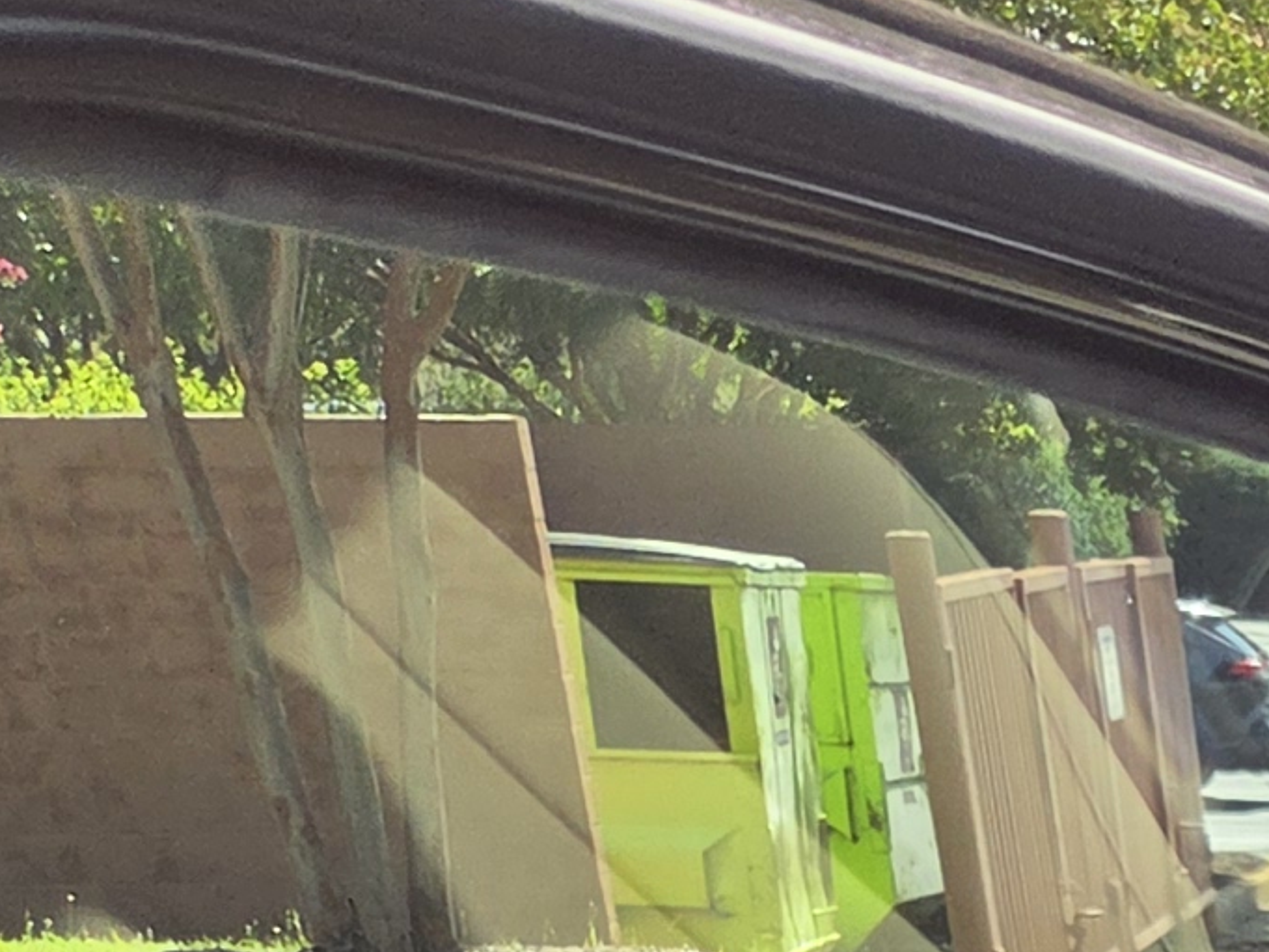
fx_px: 4950
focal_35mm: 135
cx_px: 3596
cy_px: 2031
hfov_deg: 10.8
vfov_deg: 10.0
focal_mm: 5.4
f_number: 1.8
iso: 80
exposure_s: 1/2531
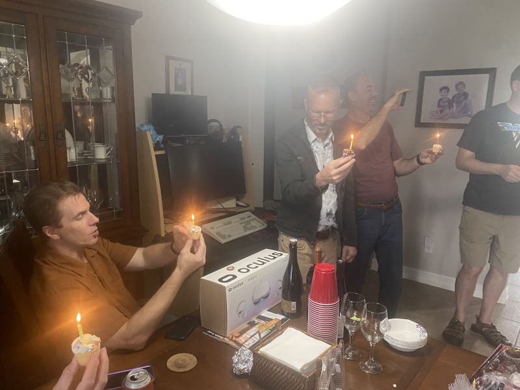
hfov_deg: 67.3
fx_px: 391
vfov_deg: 53.1
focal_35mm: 26
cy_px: 195
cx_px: 260
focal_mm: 4.25
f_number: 1.8
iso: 320
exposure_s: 1/60
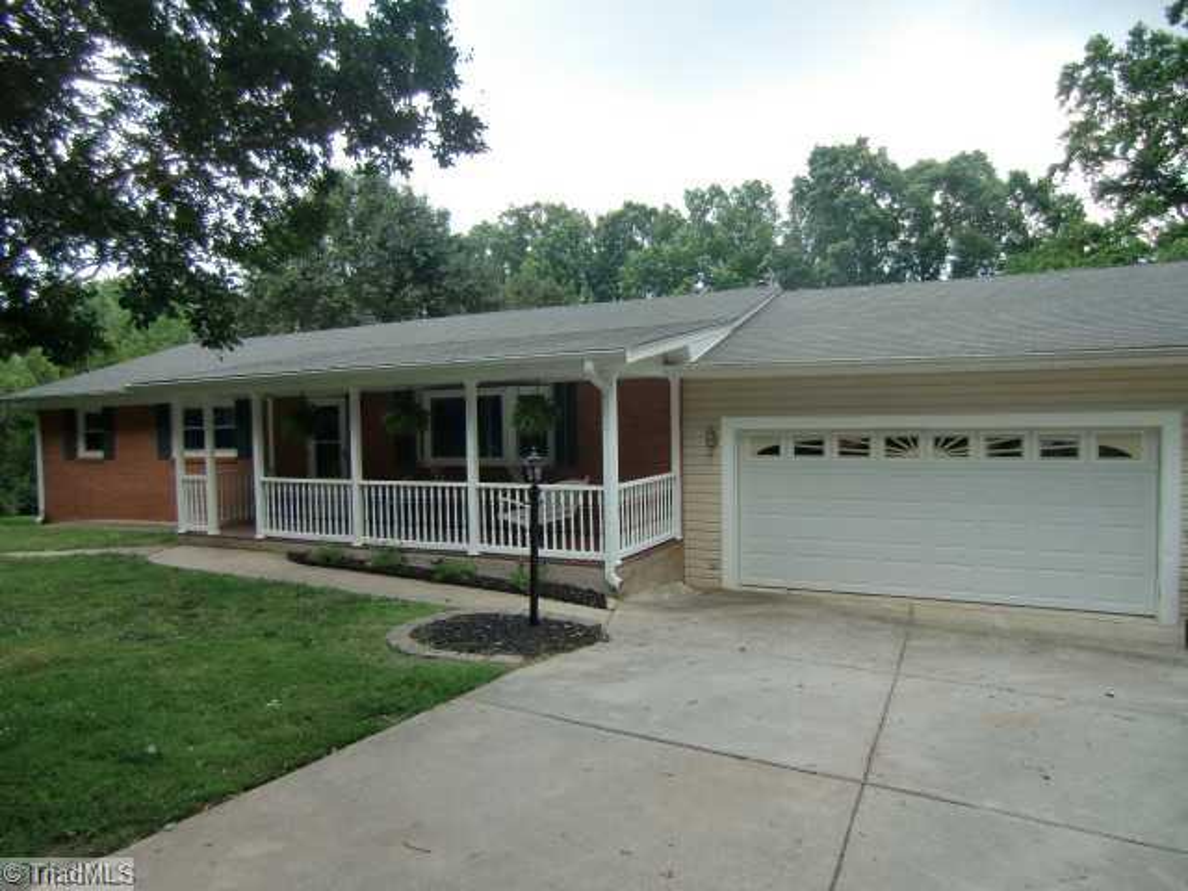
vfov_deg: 56.8
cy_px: 446
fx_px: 824
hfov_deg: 71.6
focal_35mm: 24
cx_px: 594
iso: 64
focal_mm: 4.3
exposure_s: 1/160
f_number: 3.2
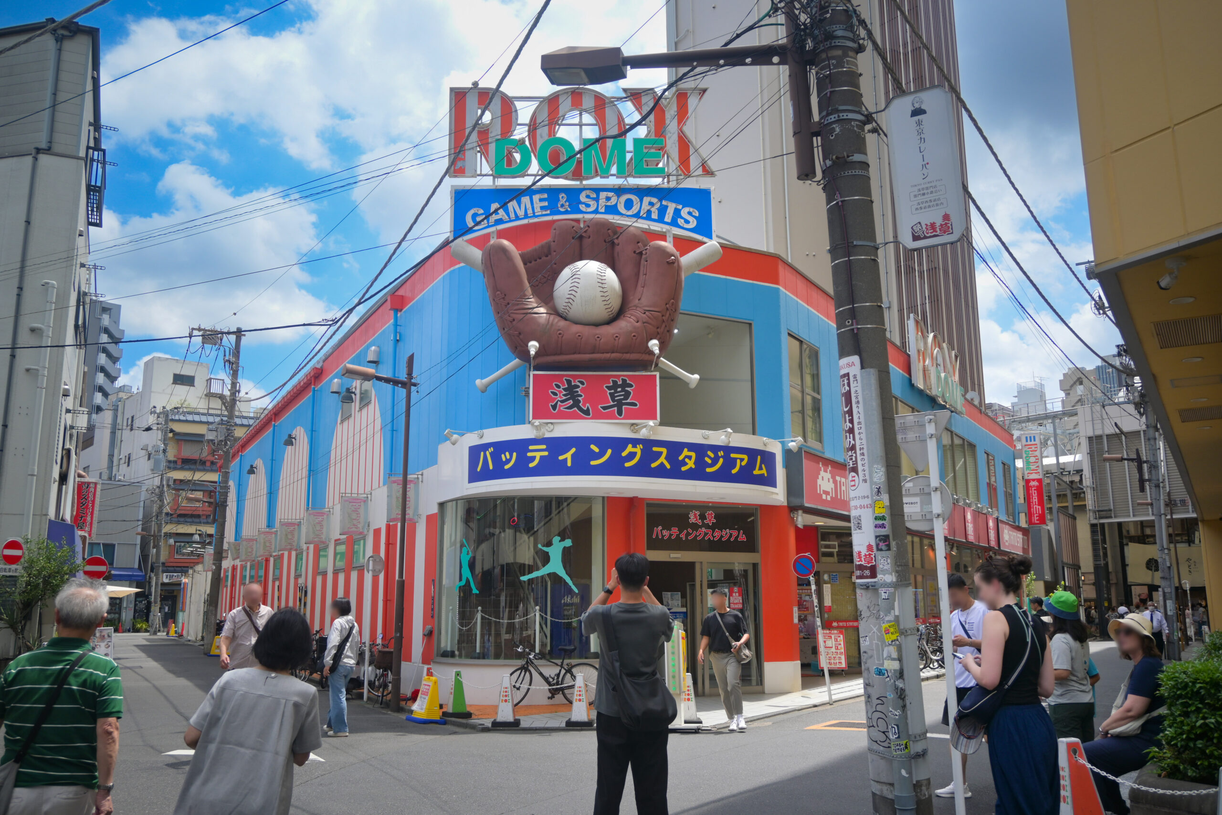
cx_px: 611
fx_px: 1018
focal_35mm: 30
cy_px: 408
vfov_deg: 43.6
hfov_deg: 61.9
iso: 100
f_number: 3.8
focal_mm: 20
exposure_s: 1/640
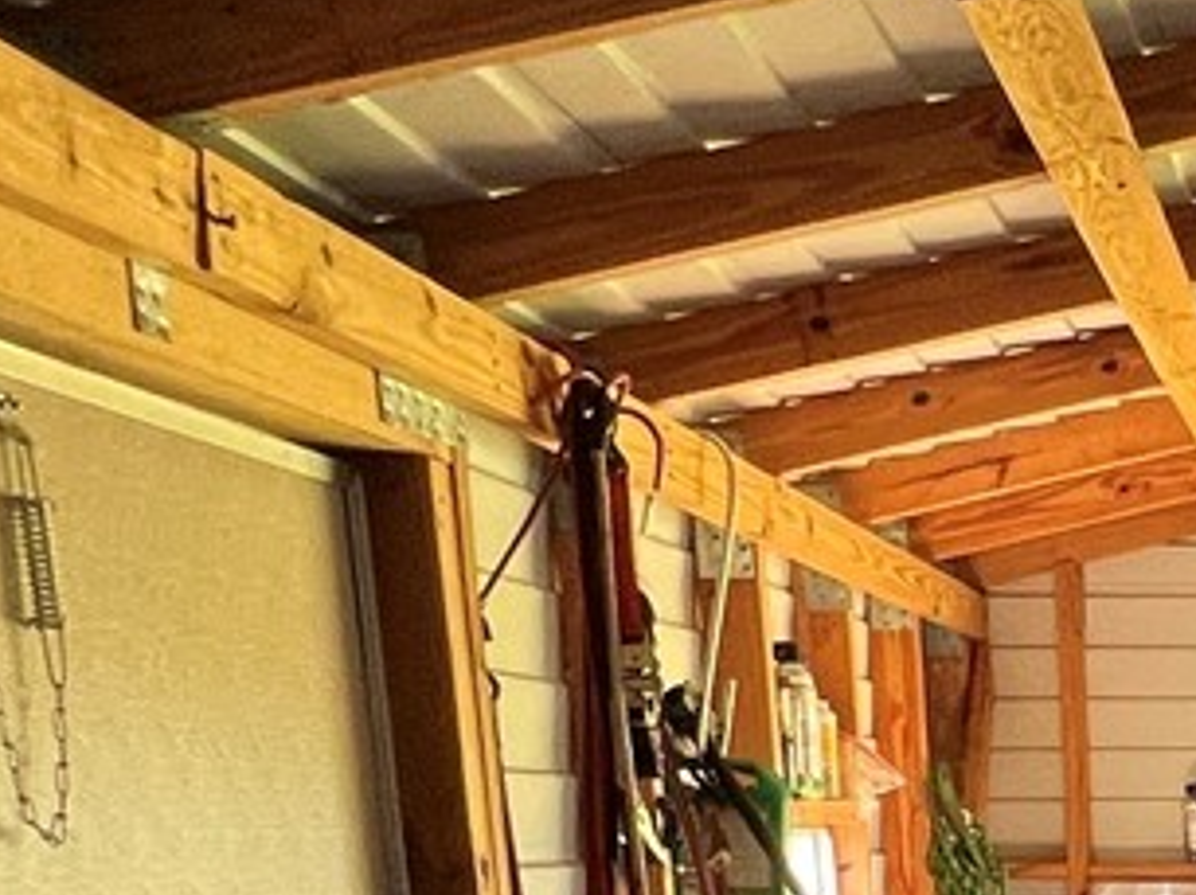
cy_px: 1352
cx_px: 1833
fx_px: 2348
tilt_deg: -11.4
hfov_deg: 22.8
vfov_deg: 18.9
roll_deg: -0.6
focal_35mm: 68
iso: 100
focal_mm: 1.57
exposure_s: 1/99
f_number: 1.8
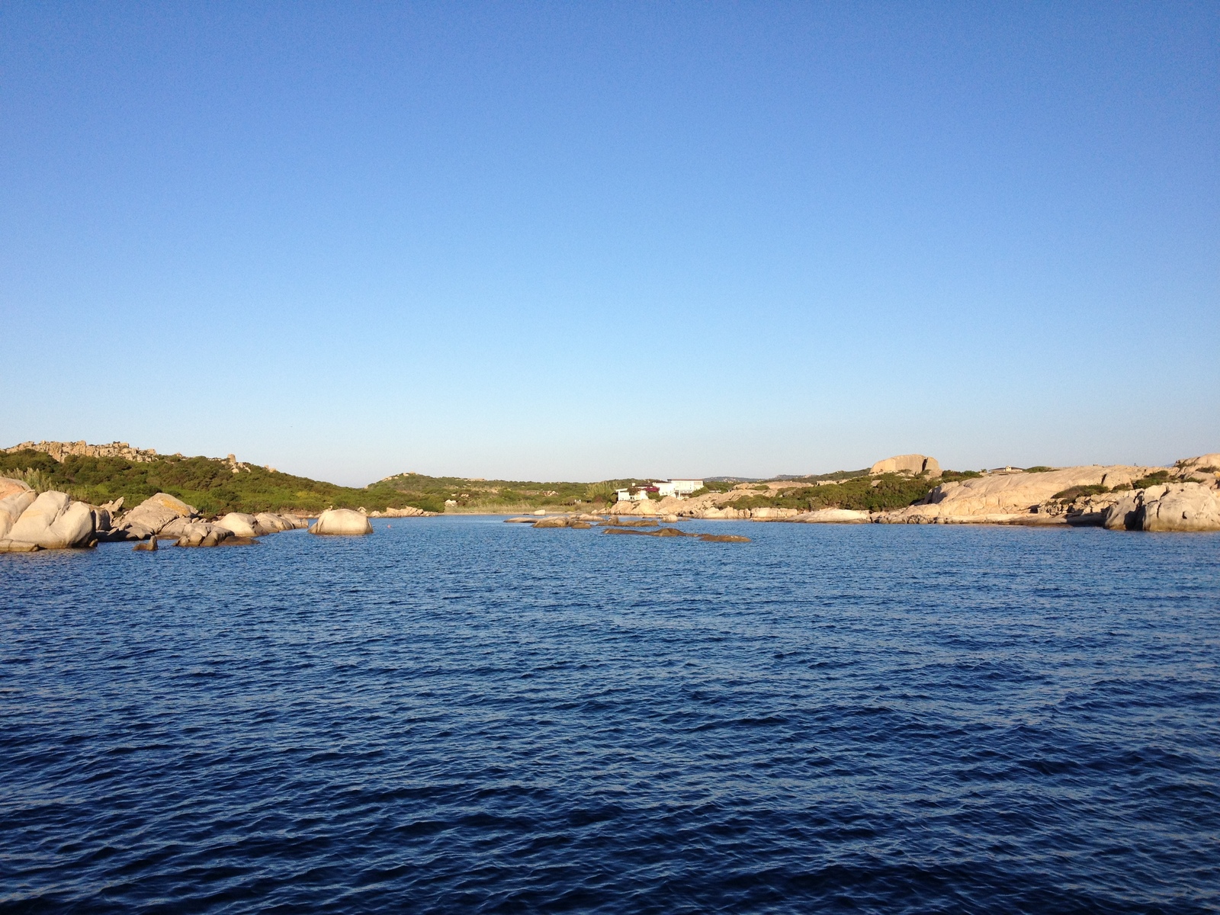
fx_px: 1234
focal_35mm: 35
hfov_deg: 52.6
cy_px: 458
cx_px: 610
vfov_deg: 40.7
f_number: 2.4
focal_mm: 4.28
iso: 64
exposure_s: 1/1577
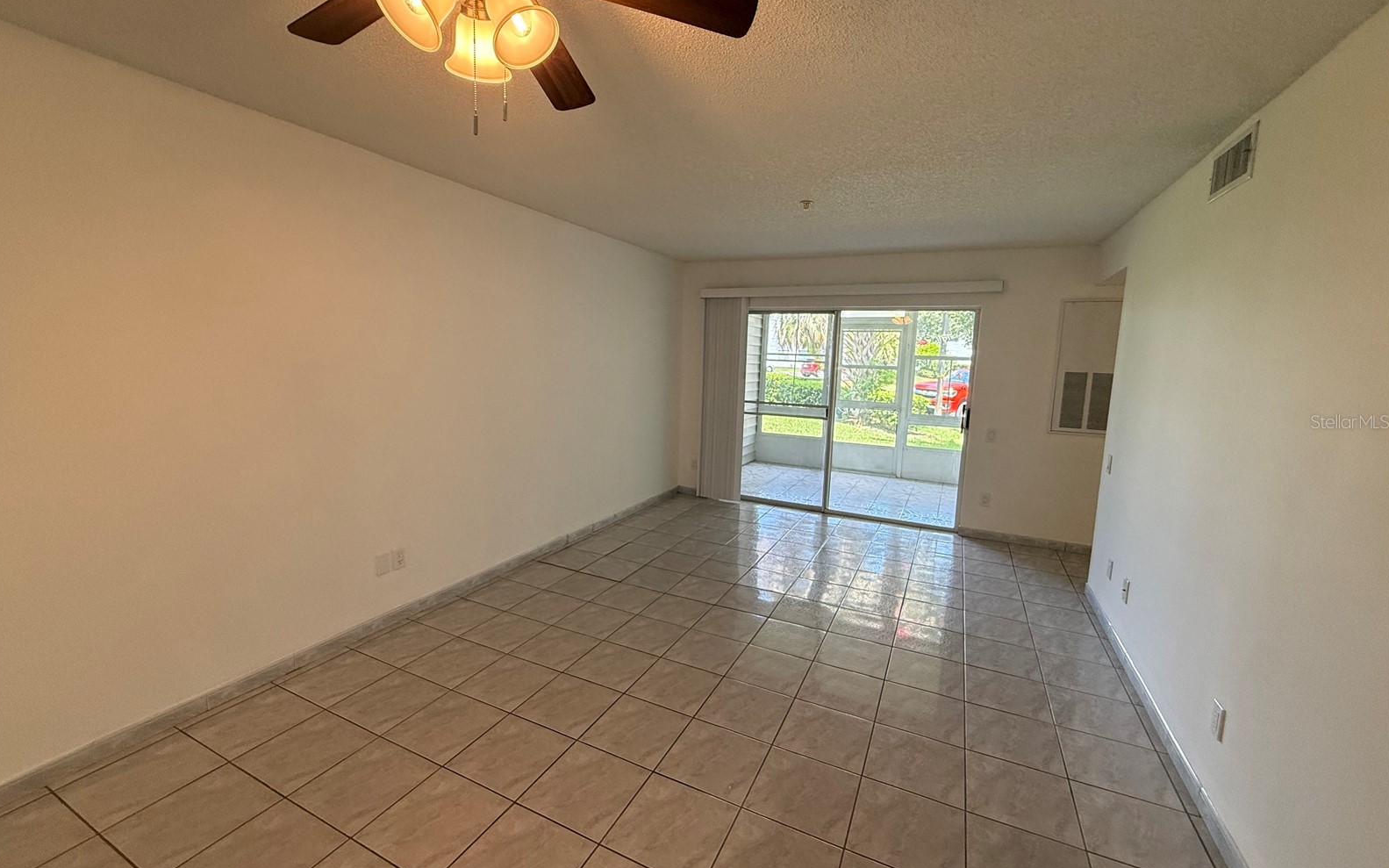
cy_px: 421
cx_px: 691
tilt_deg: -7.3
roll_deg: -2.1
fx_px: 568
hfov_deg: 101.5
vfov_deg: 74.8
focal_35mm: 15
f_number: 2.2
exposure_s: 1/120
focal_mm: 2.22
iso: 250
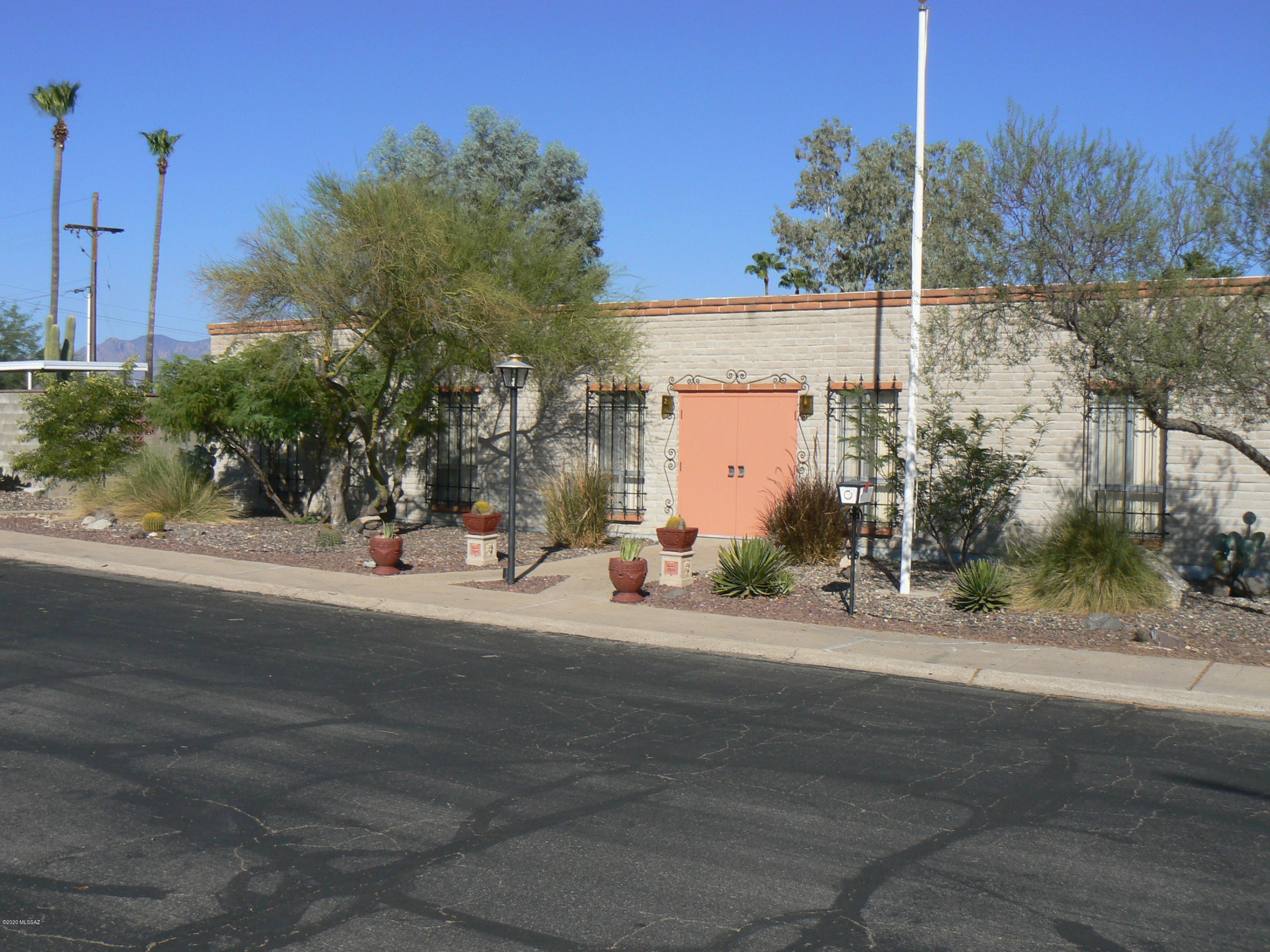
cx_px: 635
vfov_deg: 39.7
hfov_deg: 51.4
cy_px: 476
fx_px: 1321
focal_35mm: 36
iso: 80
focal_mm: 6
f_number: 8
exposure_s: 1/500
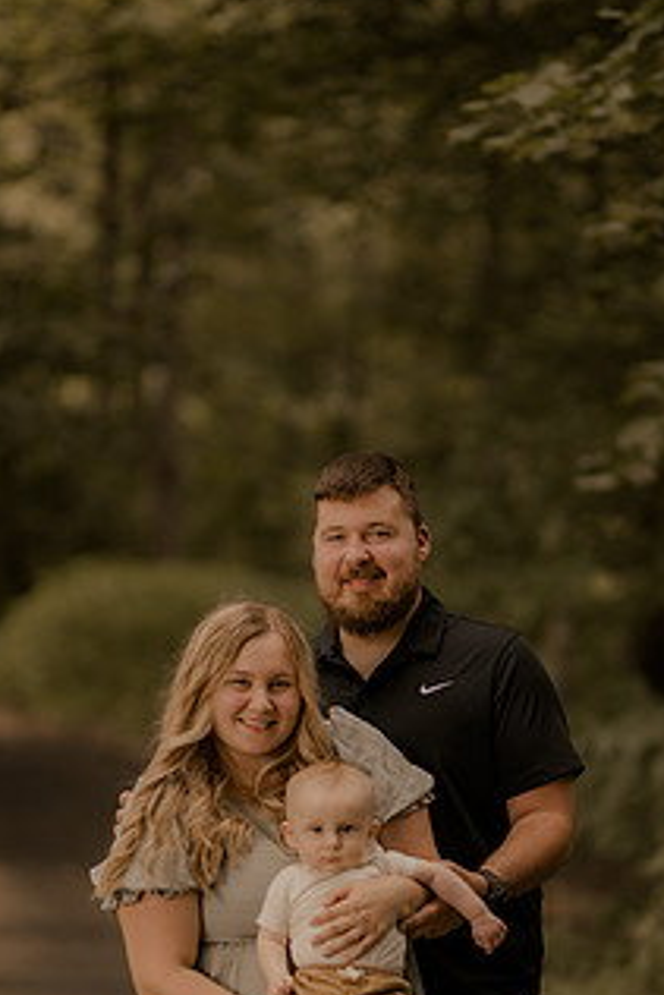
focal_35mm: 121
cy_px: 690
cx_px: 362
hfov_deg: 11.3
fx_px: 3344
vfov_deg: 16.9
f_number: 1.4
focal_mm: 85
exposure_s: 1/1250
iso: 160
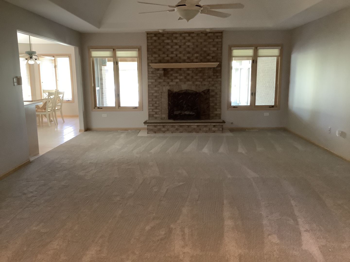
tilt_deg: -11.2
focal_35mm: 31
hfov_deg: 58.4
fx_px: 313
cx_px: 175
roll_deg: -0.5
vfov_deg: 45.4
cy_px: 131
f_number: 2.4
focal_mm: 3.3
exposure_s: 1/33
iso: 400
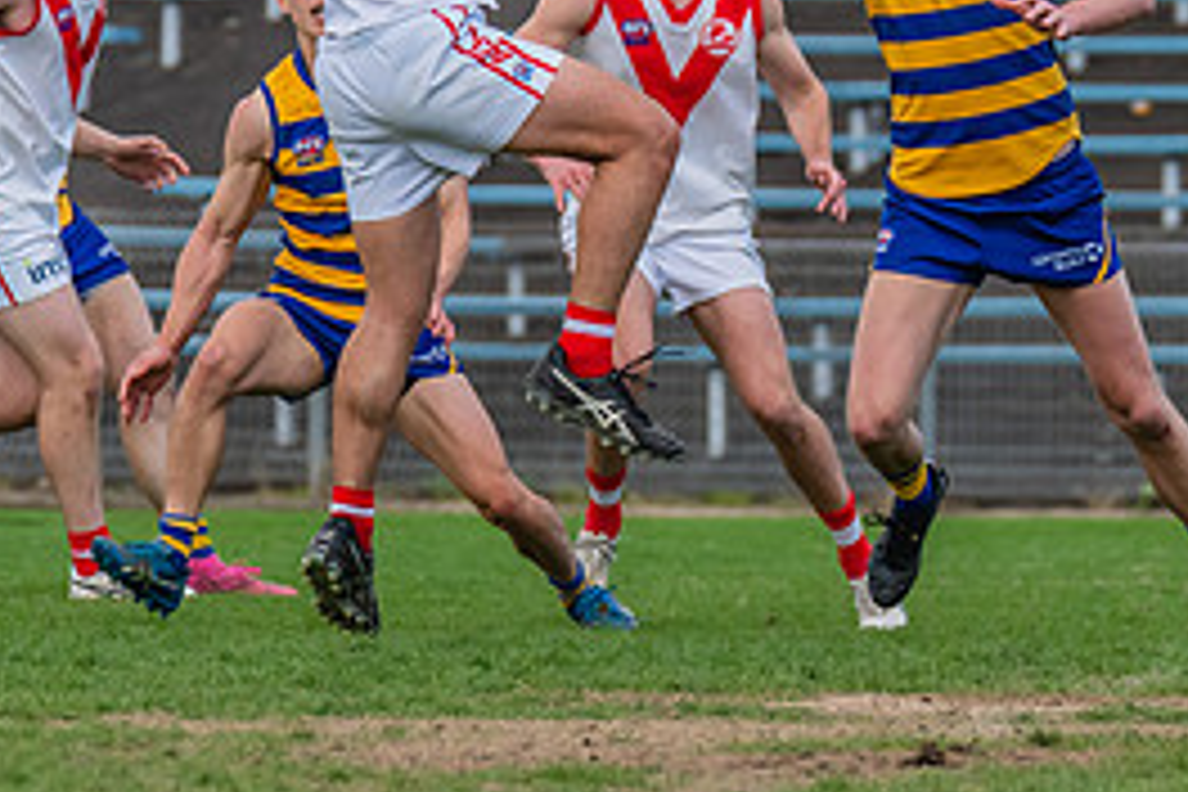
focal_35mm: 979
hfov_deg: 2.1
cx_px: 828
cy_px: -118
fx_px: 32304
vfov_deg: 1.4
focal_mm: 310
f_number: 5.6
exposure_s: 1/1600
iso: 800
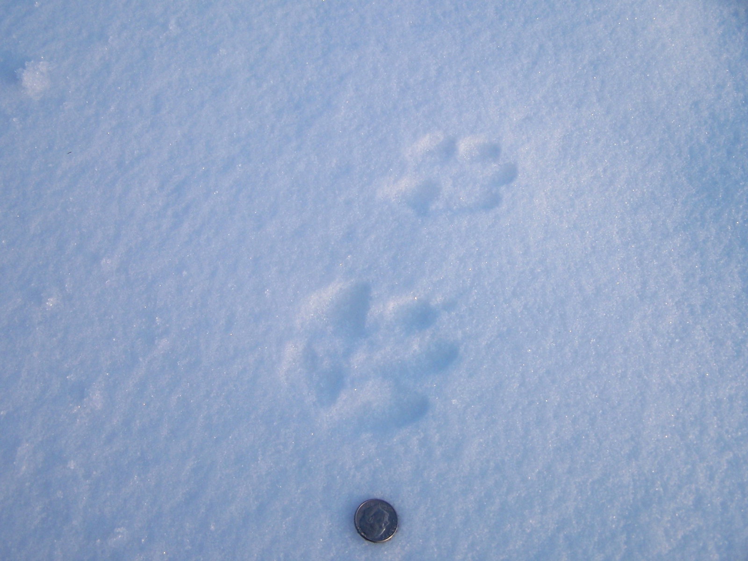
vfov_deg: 37.7
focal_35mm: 38
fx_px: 821
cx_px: 374
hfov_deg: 49.0
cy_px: 280
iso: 80
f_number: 2.8
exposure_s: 1/200
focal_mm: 6.3
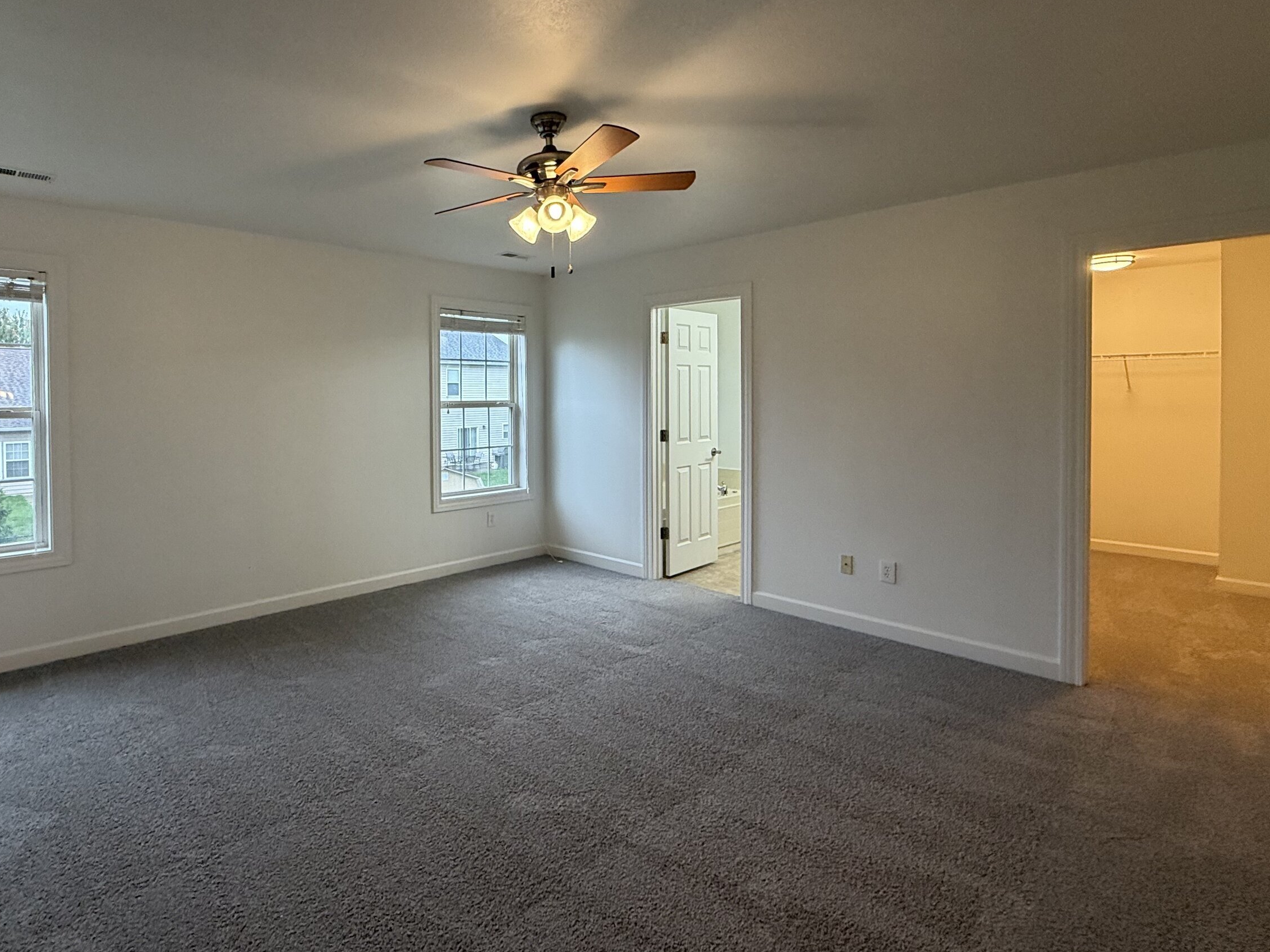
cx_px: 495
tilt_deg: -1.1
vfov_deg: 68.3
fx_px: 697
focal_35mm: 19
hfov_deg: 83.4
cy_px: 407
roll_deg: +0.7
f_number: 2.2
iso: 320
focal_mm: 2.22
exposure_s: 1/60
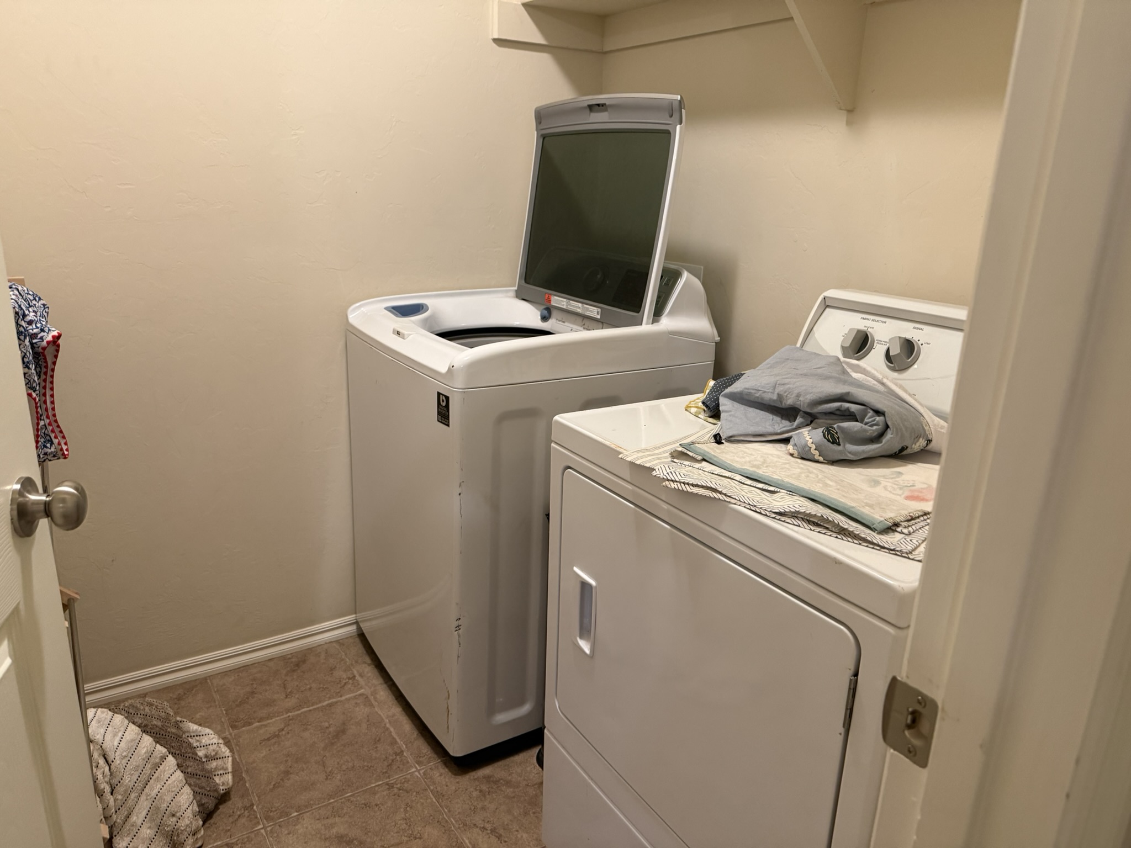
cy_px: 424
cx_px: 566
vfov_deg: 56.8
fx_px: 784
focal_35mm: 24
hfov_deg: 71.6
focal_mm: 6.76
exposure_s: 1/60
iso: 320
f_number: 1.78
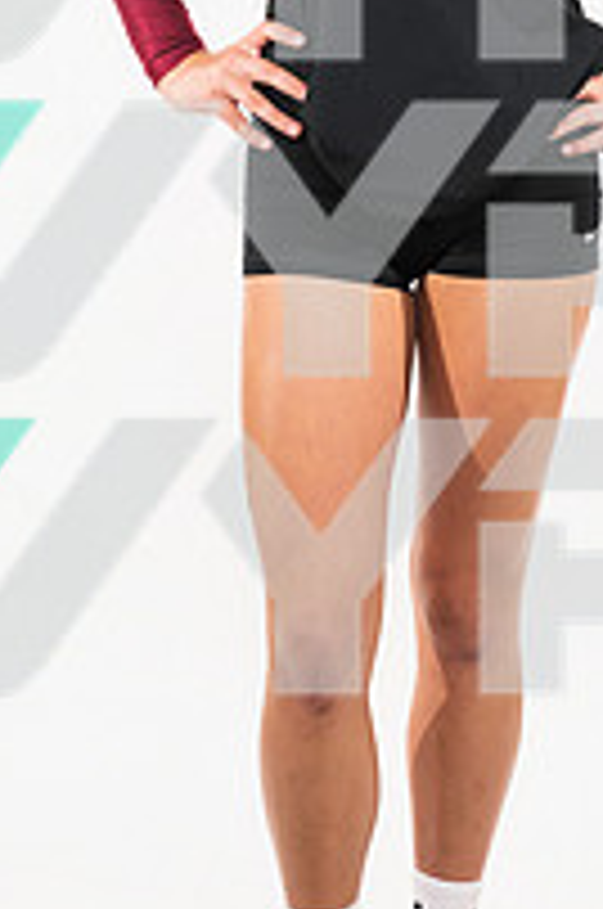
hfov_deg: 11.7
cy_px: 243
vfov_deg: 17.6
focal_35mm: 116
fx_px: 2924
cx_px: 436
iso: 500
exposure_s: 1/320
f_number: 7.1
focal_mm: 52
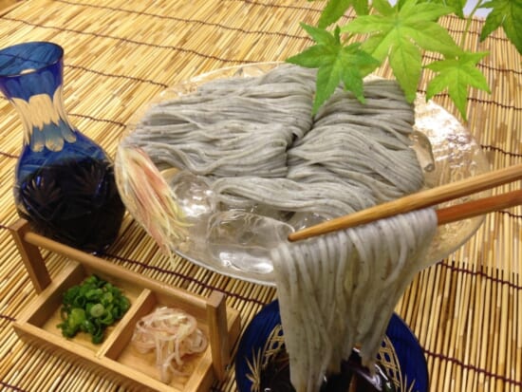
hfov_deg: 55.3
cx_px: 261
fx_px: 498
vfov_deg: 43.0
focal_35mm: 33
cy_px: 196
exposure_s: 1/20
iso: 80
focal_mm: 4.12
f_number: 2.4
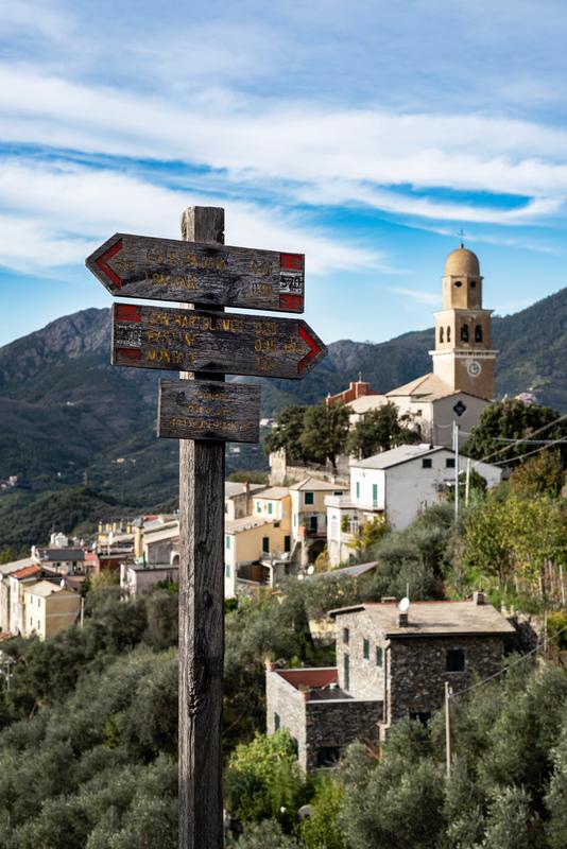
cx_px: 284
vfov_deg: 39.6
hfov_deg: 27.0
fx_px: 1180
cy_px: 424
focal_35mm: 50
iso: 100
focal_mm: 50
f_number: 8
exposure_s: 1/320
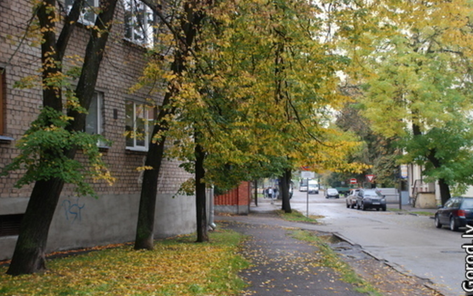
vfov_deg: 23.7
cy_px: 156
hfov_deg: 37.2
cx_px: 240
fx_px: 703
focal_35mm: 55
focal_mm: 35
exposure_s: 1/125
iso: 640
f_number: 4.2
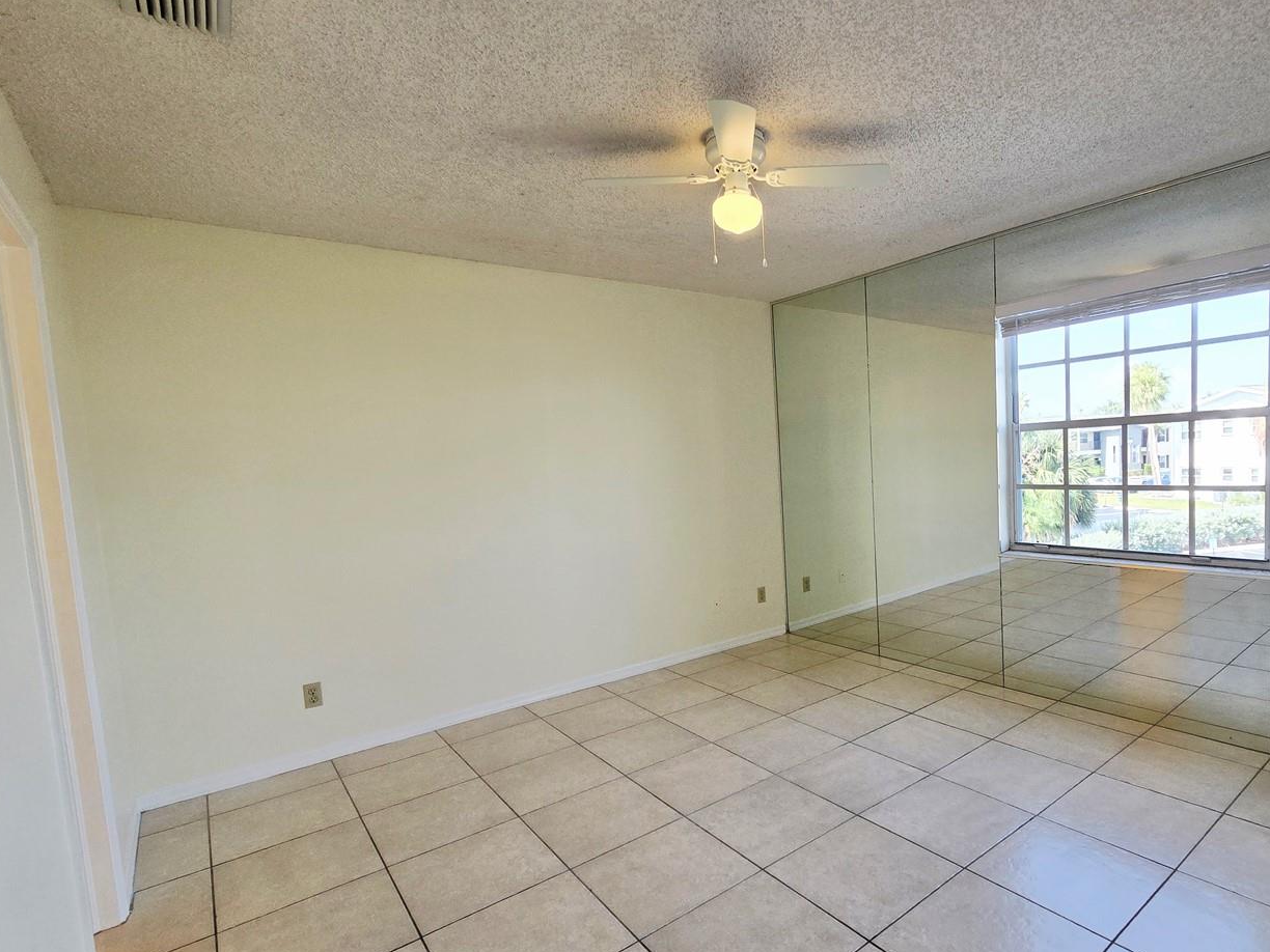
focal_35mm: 17
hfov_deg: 90.0
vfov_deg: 74.6
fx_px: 624
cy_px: 517
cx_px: 756
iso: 50
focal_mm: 2.2
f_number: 2.2
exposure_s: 1/145
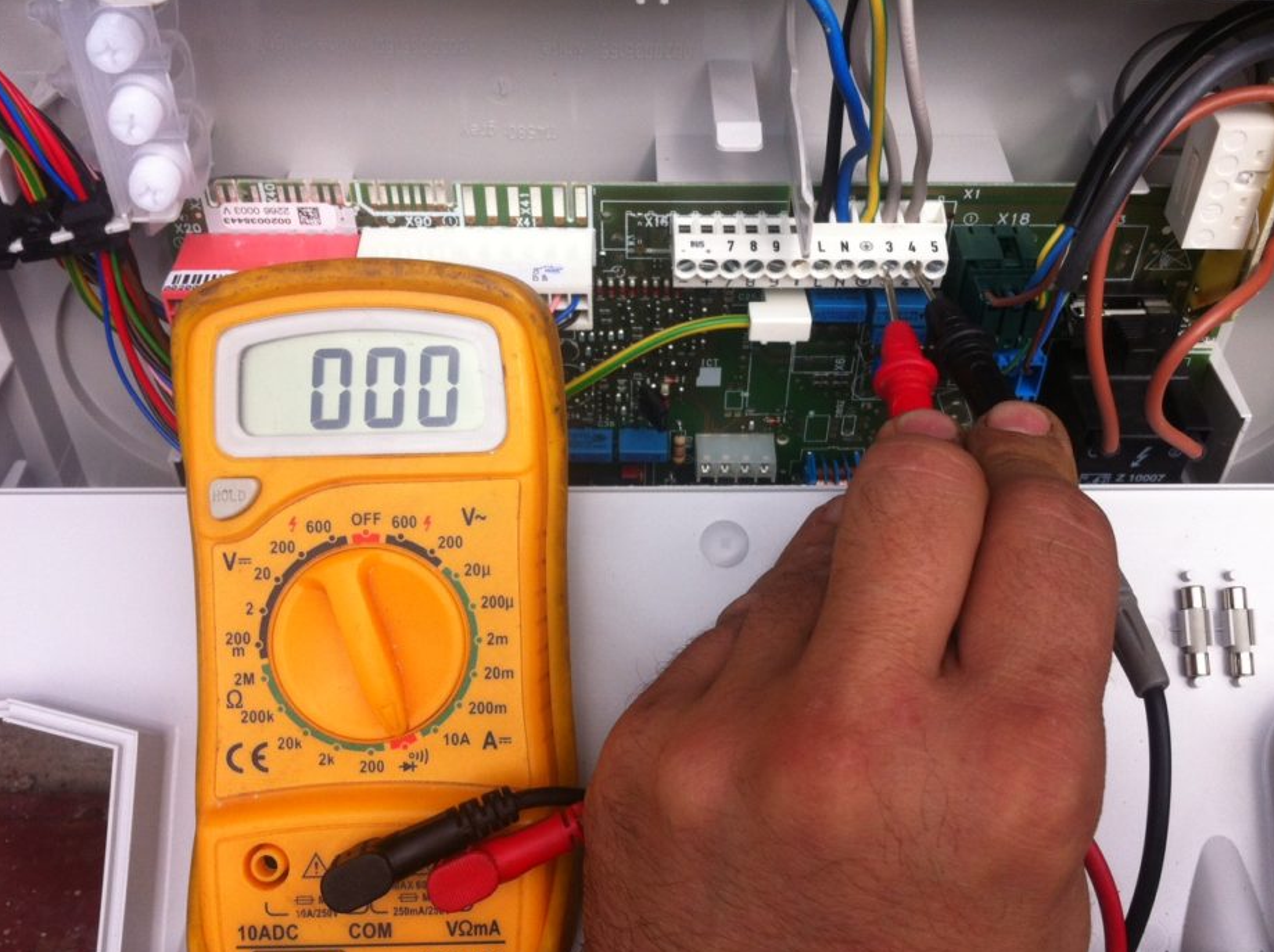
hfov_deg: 47.9
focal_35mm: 39
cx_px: 660
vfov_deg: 36.7
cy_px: 502
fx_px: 1434
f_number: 2.8
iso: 80
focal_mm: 3.85
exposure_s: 1/1005
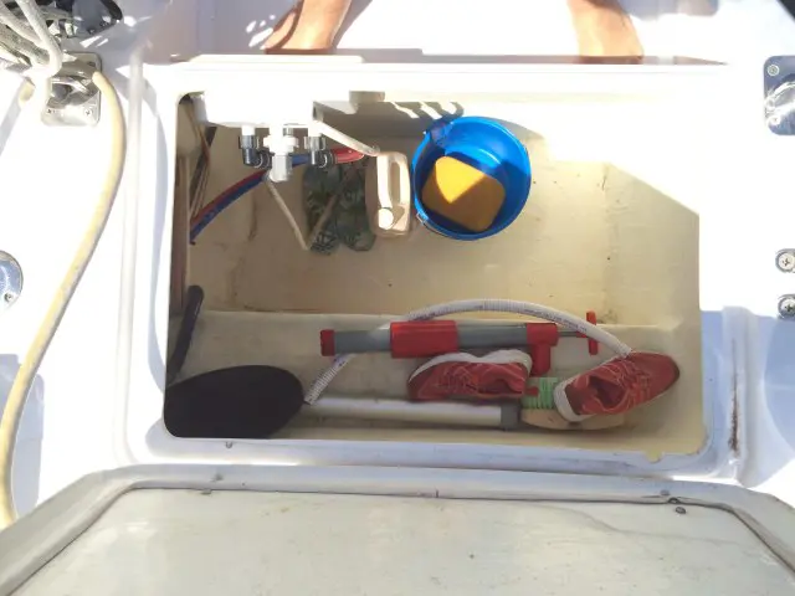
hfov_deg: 60.0
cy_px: 298
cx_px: 398
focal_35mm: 30
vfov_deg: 46.8
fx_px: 689
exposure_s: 1/1244
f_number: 2.2
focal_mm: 4.12
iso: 32
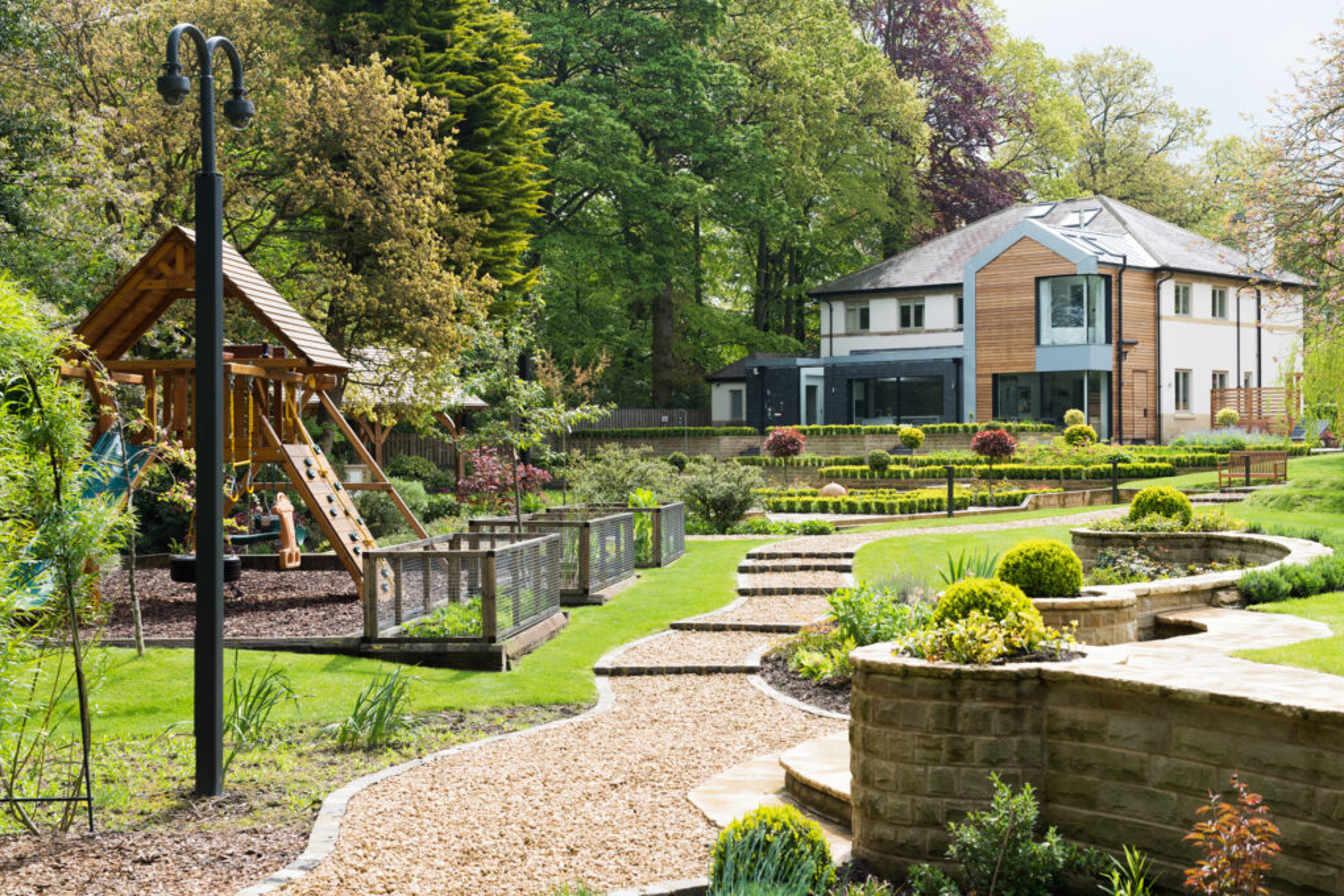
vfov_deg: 26.5
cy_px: 456
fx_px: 1904
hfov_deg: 38.9
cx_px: 681
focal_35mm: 51
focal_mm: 50
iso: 100
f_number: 9
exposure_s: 1/160
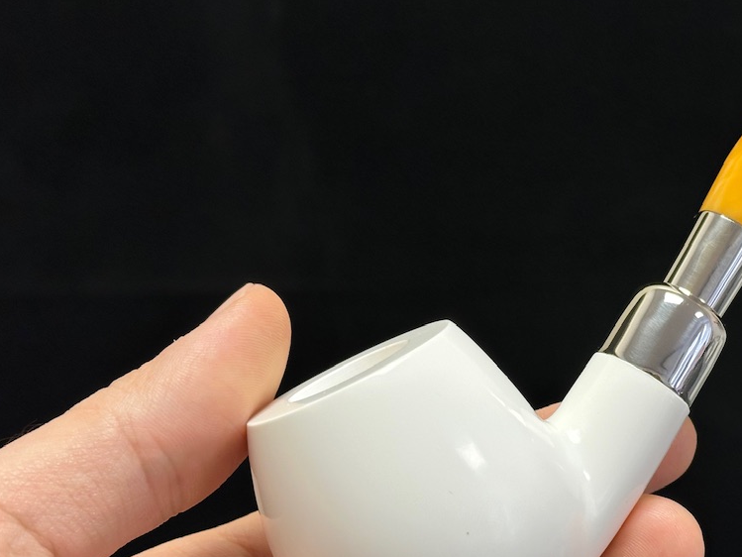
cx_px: 582
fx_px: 1758
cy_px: 362
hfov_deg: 23.5
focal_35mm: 82
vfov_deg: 18.0
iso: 50
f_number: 1.78
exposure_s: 1/121
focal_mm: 6.86
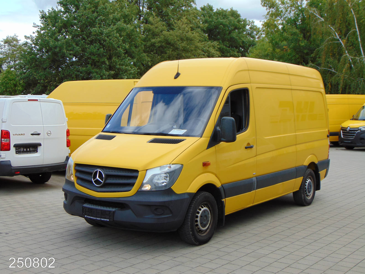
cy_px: 137
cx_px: 182
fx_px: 527
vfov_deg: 29.1
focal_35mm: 50
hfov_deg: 38.2
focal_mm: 9
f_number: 3.5
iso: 80
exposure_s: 1/500
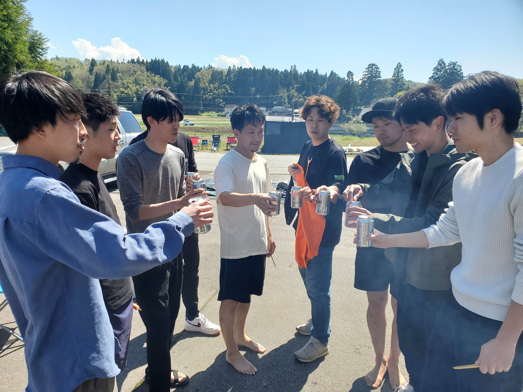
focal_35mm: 26
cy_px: 196
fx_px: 393
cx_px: 262
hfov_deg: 67.3
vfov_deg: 53.1
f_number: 2.4
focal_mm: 4.3
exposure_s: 1/866
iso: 50
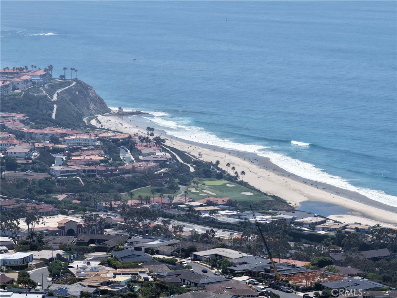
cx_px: 198
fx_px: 1927
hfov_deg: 11.8
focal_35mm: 168
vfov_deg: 8.8
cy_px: 149
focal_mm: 40
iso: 125
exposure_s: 1/1600
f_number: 2.8
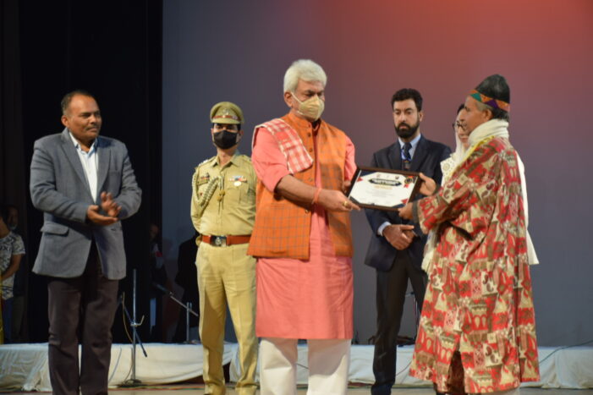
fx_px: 1235
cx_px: 296
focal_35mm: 75
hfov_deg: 27.0
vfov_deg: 18.2
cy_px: 198
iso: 560
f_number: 4.8
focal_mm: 50
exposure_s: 1/60
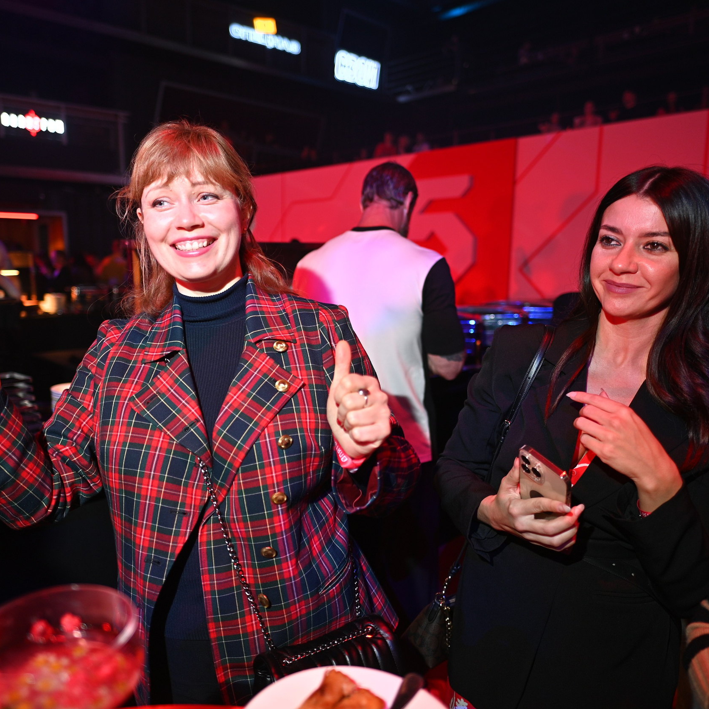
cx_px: 324
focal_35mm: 26
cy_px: 351
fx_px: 602
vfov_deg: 60.9
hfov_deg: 60.8
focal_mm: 20
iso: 200
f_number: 1.8
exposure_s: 1/200
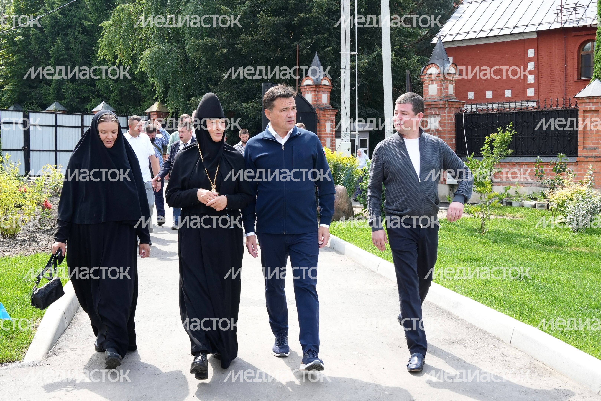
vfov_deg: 34.2
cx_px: 300
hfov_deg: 49.6
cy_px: 200
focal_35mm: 39
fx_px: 651
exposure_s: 1/250
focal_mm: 26
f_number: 9
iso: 500
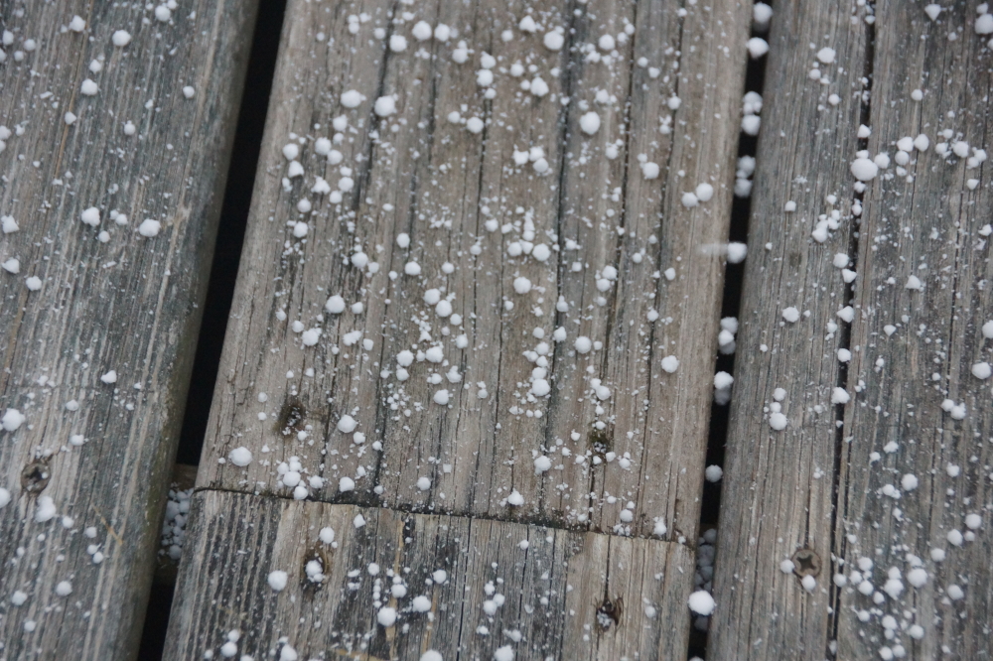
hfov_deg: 19.5
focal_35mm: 105
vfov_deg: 13.0
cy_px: 330
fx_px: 2895
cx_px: 496
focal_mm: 70
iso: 1600
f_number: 5
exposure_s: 1/100
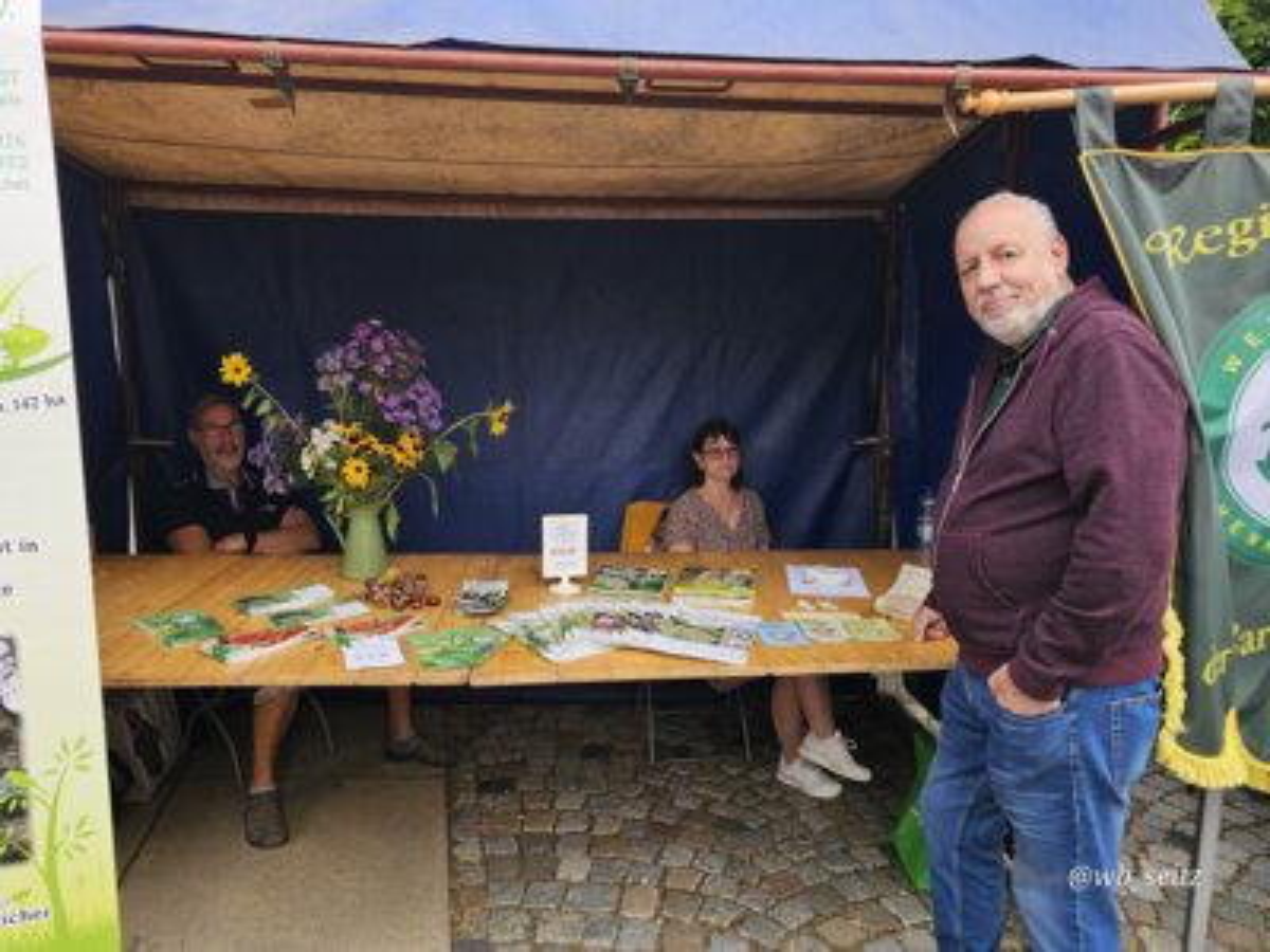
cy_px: 476
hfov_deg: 73.9
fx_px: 844
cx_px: 635
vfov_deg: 58.9
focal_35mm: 23
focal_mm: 6.3
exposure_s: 1/222
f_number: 1.7
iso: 20
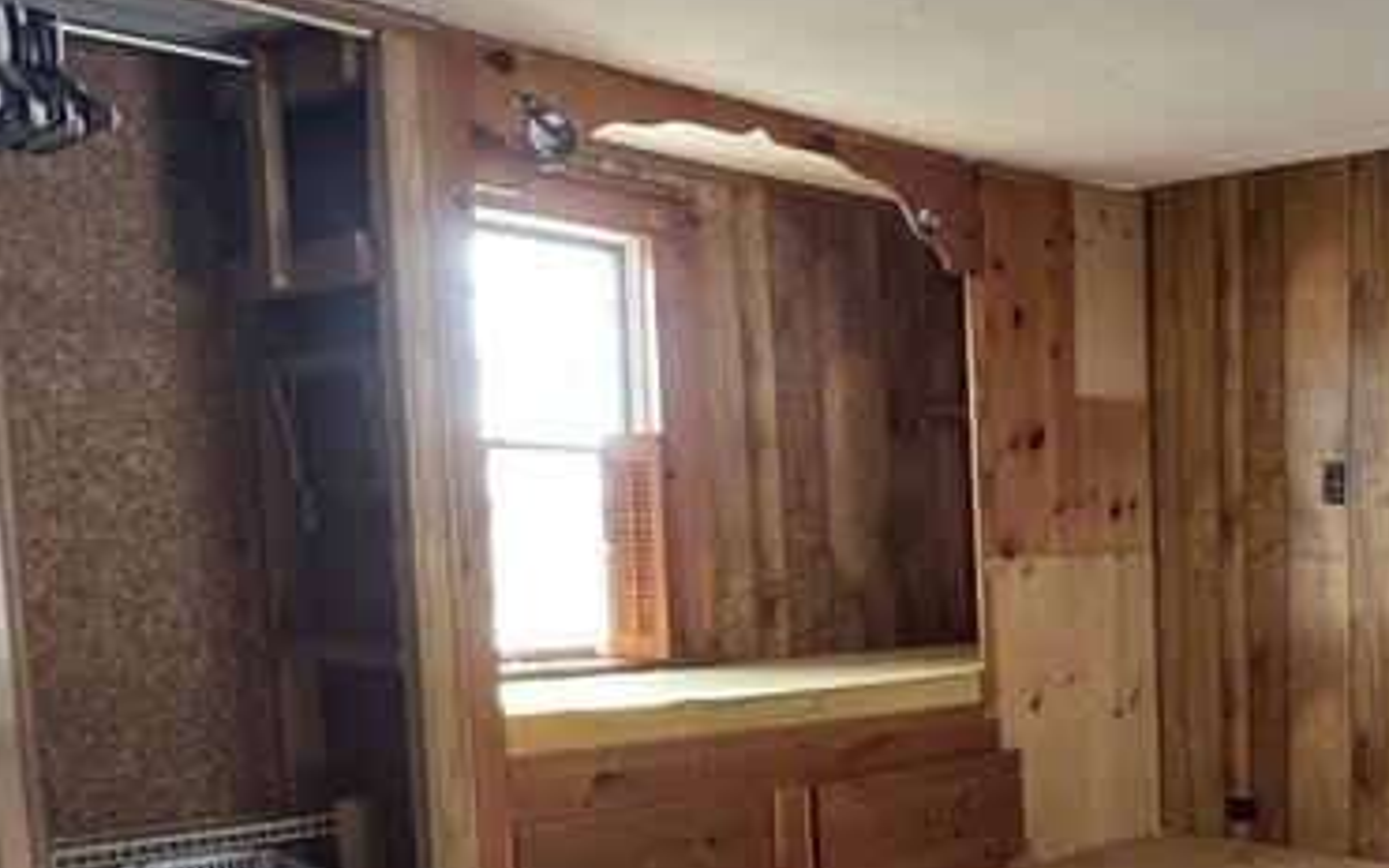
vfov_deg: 30.5
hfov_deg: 42.1
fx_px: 1552
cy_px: 688
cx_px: 1374
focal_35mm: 41
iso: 500
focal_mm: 2.22
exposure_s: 1/60
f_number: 2.2
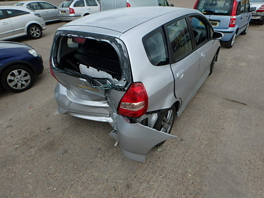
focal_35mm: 21
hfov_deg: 79.0
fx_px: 160
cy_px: 99
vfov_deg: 63.4
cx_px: 132
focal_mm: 3.7
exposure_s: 1/800
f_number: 3.5
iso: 125
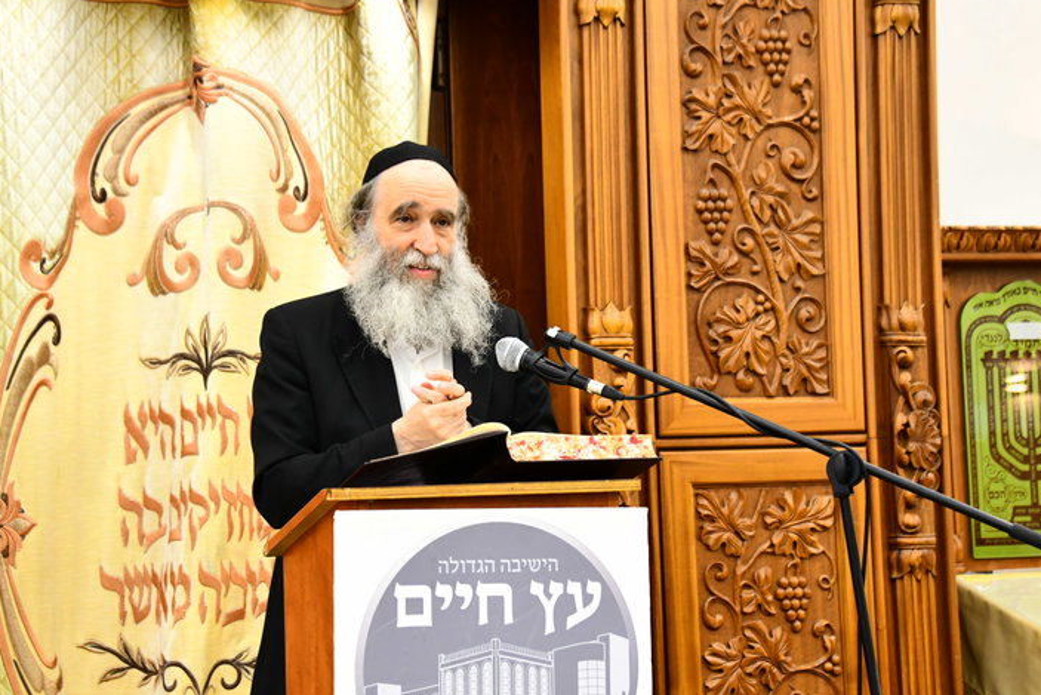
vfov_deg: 15.7
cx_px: 415
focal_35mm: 87
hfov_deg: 23.3
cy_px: 375
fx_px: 2516
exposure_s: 1/160
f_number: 5.6
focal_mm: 68
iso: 2000
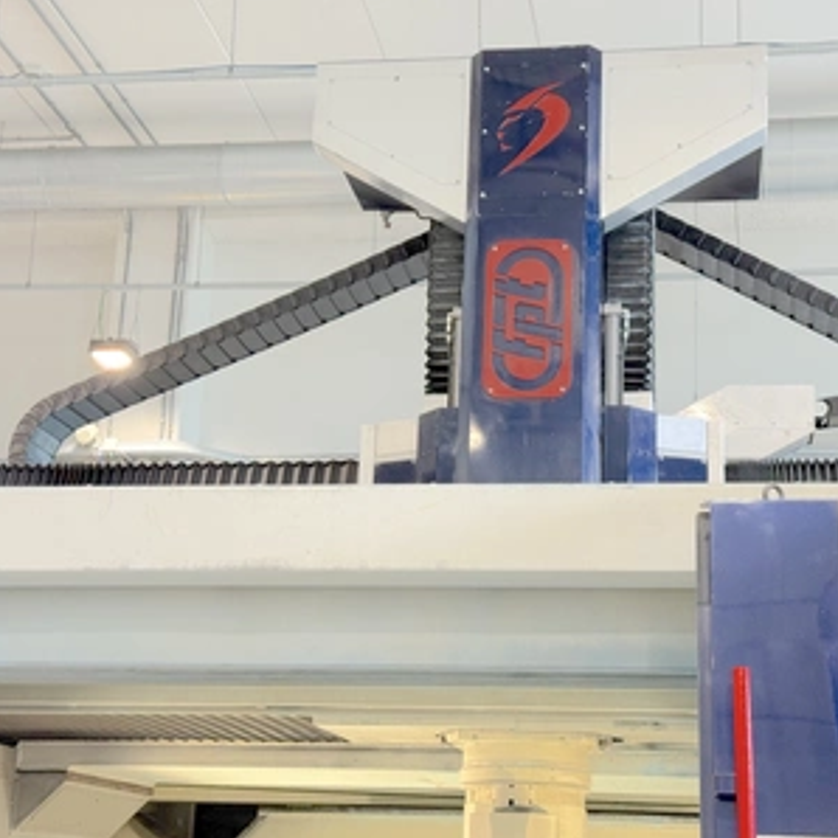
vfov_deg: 30.0
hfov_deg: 30.0
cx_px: 481
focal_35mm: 57
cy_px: 419
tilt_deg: +17.5
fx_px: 1561
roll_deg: -2.2
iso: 100
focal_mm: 6.76
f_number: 1.78
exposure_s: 1/50
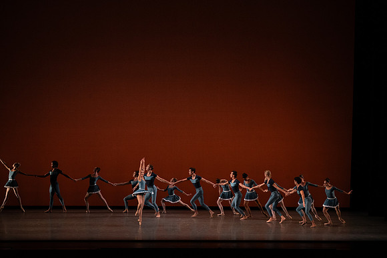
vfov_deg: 12.3
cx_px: 194
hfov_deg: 18.4
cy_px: 129
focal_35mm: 111
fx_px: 1193
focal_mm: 111
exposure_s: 1/400
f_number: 9
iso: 5000
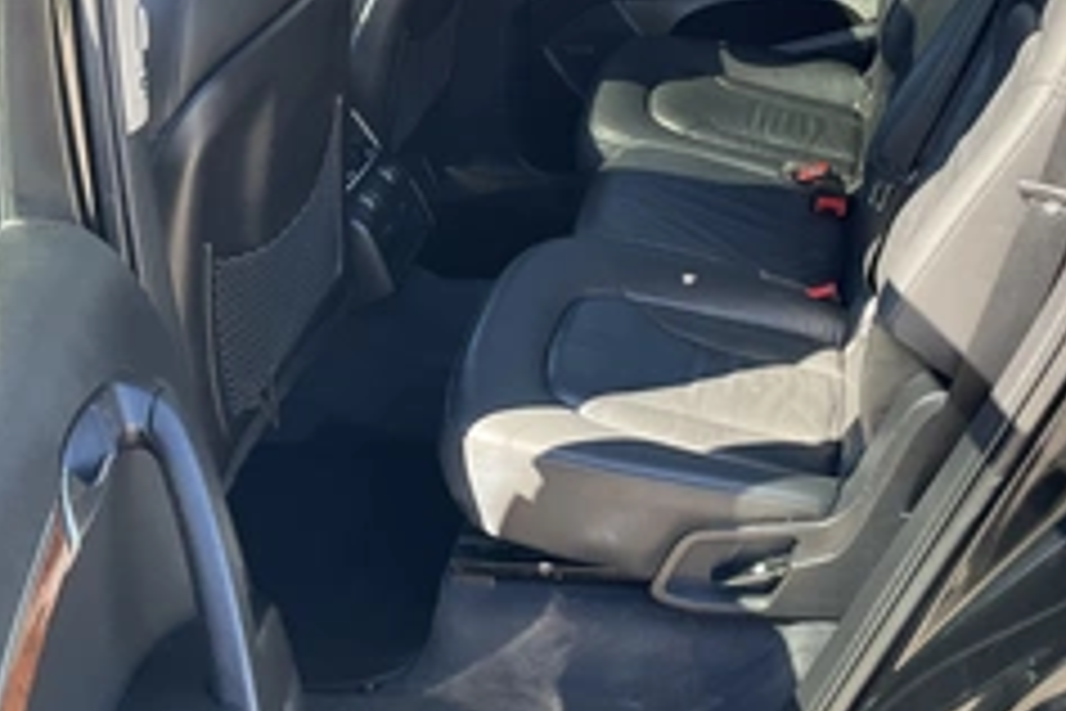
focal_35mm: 51
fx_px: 1510
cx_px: 639
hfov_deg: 38.7
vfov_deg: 26.5
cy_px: 306
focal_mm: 3
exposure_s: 1/122
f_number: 1.8
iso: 40
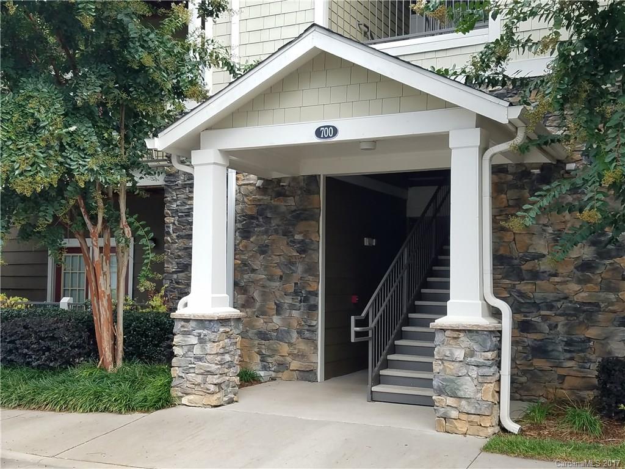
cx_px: 312
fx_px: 469
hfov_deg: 67.3
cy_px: 234
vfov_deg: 53.1
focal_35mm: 26
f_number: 1.7
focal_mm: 4.2
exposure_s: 1/162
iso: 50
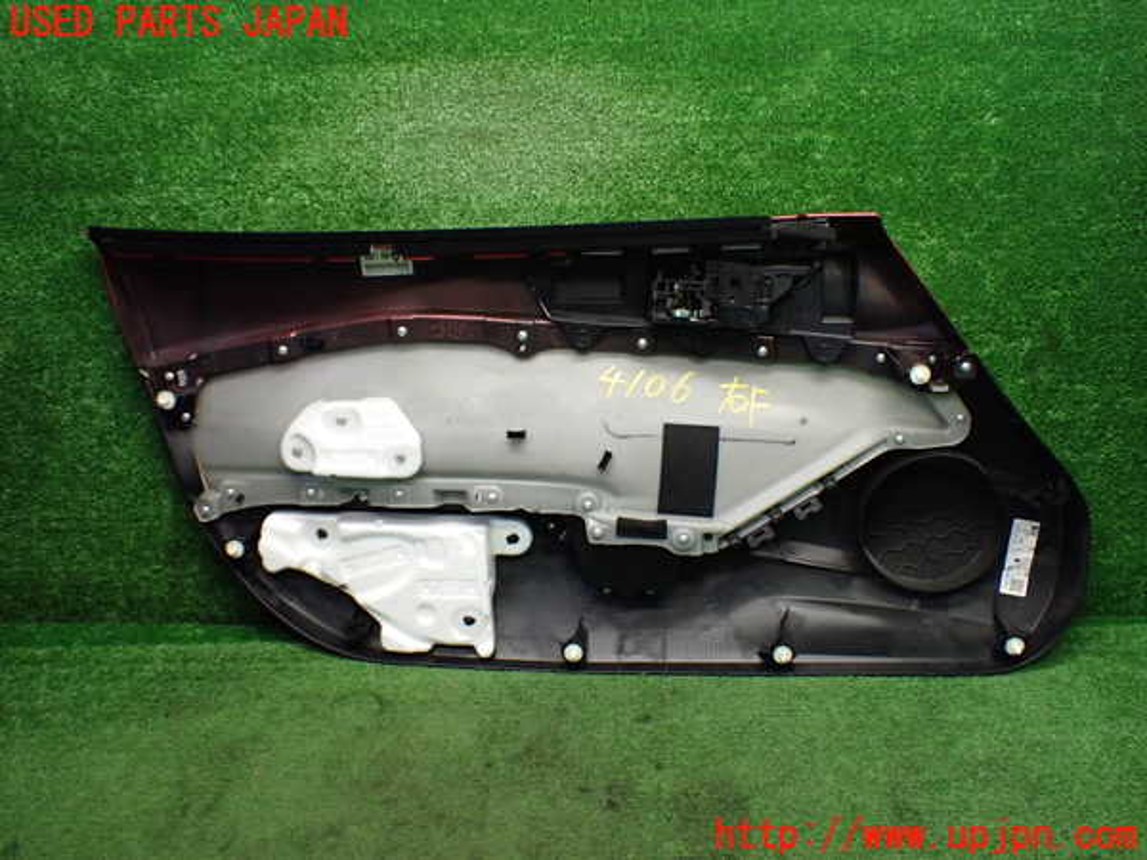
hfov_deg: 60.0
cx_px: 574
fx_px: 994
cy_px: 430
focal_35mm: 30
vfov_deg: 46.8
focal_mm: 5.4
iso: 640
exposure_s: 1/125
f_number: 2.3
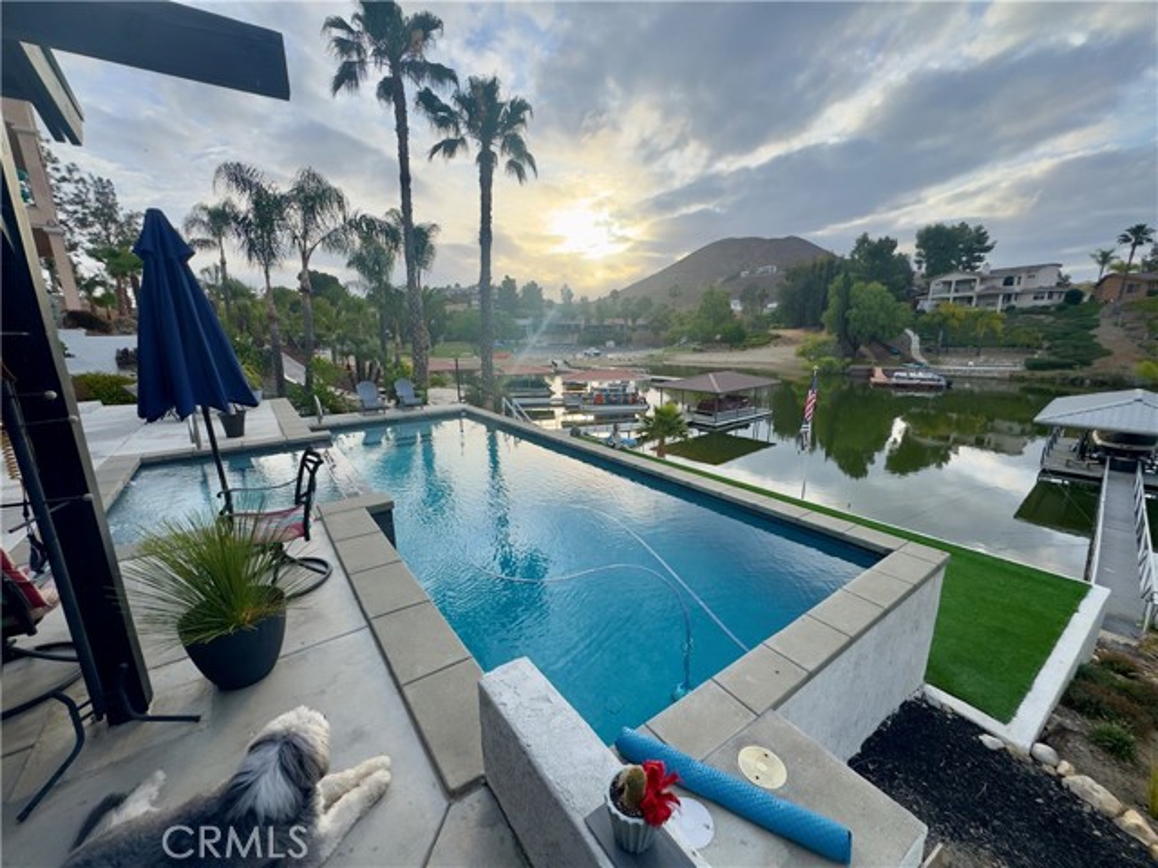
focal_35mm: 14
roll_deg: +0.0
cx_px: 579
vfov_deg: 85.7
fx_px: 468
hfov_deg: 102.1
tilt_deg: -11.4
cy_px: 434
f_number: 2.2
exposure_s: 1/541
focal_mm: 2.22
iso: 40
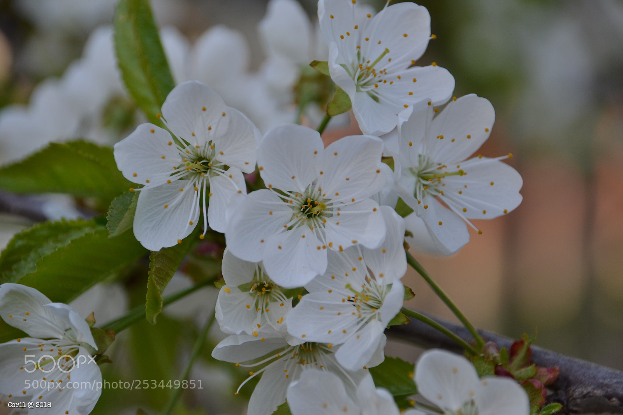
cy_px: 208
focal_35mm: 225
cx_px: 312
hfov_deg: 9.2
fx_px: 3893
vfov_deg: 6.1
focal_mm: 150
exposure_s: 1/250
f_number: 6
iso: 200
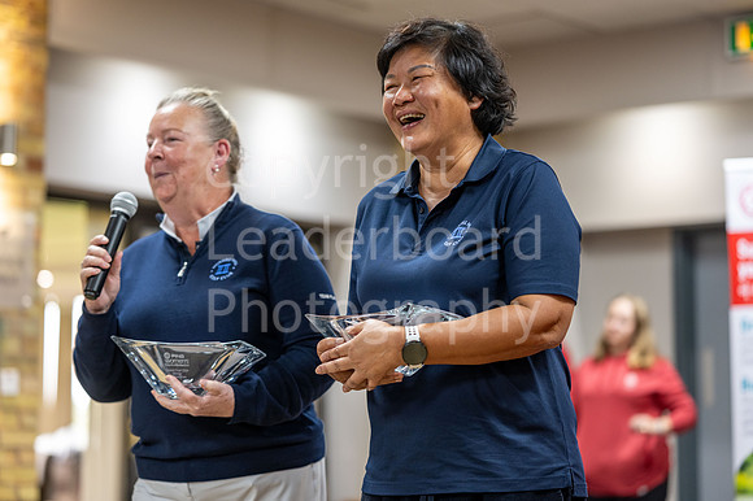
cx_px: 351
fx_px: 1896
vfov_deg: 15.1
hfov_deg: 22.5
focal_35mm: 91
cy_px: 234
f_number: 2
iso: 500
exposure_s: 1/125
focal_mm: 85
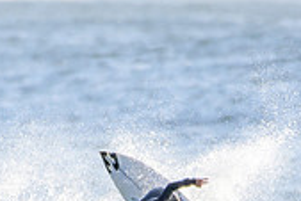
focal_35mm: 2568
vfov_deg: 0.5
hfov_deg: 0.8
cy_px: 282
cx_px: 107
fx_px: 21489
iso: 400
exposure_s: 1/2000
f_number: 5.6
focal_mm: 500
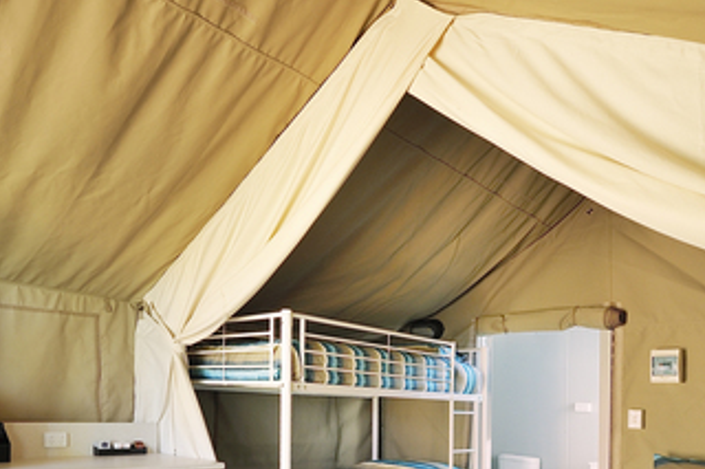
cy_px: 404
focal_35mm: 30
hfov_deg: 61.7
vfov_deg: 40.9
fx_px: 587
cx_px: 302
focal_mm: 16
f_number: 14
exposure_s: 1/1.6
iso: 400
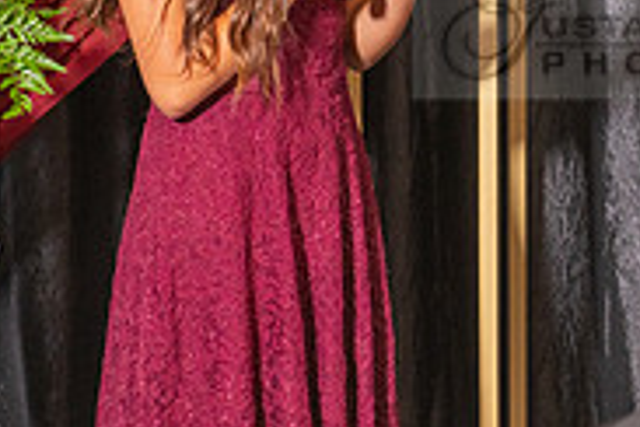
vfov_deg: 6.2
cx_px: 717
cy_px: 16
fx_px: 3946
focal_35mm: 222
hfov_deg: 9.2
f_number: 4.5
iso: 800
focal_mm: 70
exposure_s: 1/200
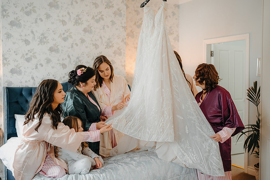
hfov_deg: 49.1
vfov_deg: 33.9
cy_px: 82
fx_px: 295
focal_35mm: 39
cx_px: 142
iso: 1000
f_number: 2
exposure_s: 1/200
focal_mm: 35
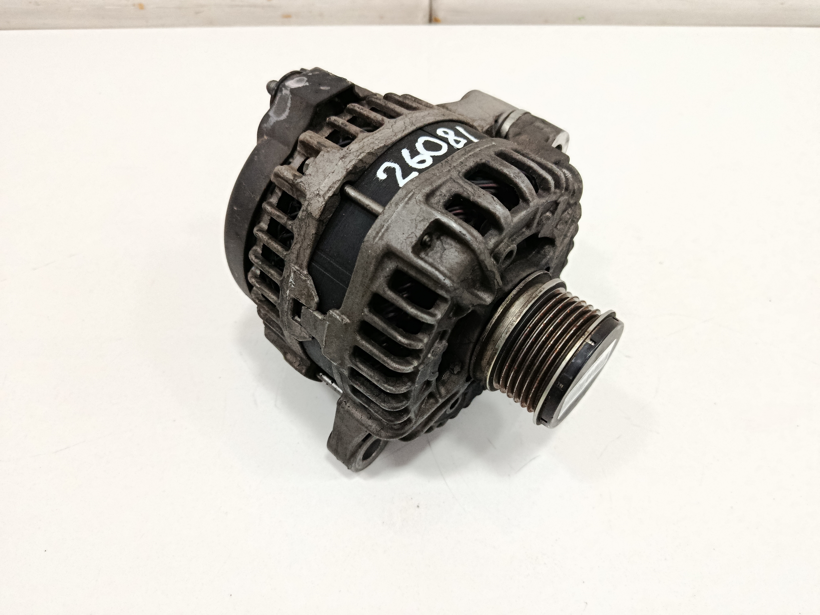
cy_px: 308
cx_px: 410
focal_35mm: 24
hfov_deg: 71.6
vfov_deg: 56.8
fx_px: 569
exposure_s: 1/100
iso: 975
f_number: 1.7
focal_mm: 5.24
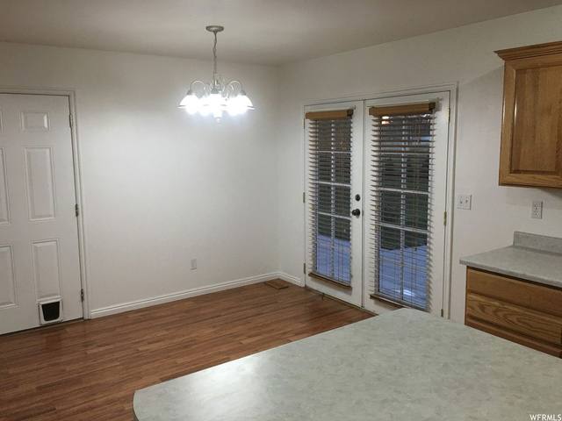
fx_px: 471
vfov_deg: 48.2
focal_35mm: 29
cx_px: 281
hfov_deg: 61.7
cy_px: 210
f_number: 2.2
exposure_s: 1/30
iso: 32
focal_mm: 4.15
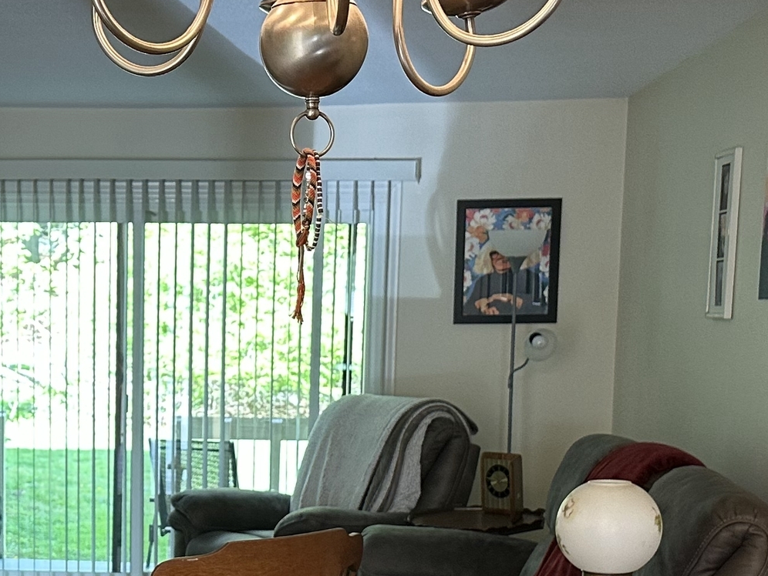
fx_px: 1642
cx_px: 152
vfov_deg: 19.5
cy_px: 534
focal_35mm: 74
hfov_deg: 25.9
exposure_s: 1/120
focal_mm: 6.86
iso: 200
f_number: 1.78
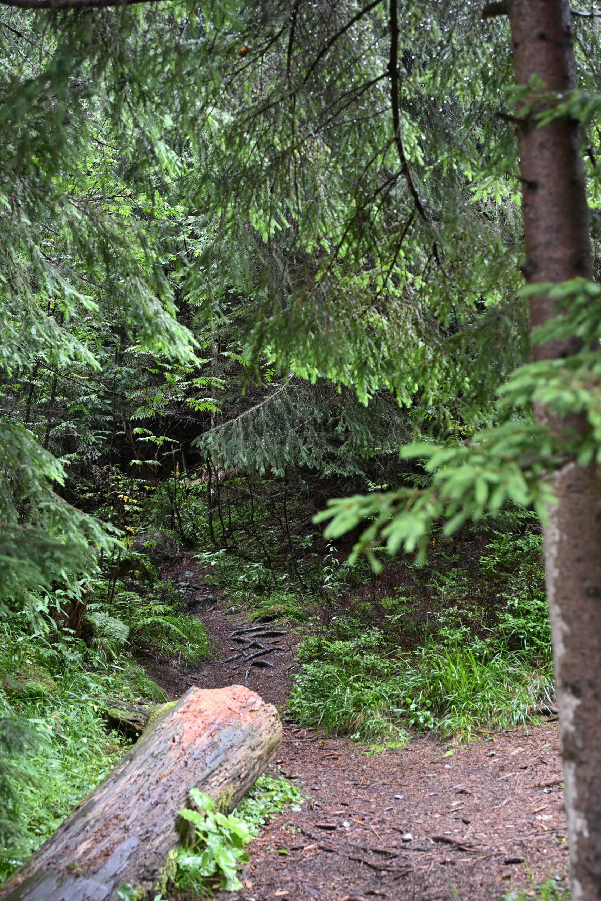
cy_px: 450
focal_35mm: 43
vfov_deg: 45.4
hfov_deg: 31.2
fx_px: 1077
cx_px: 300
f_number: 4
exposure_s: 1/50
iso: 400
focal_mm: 43
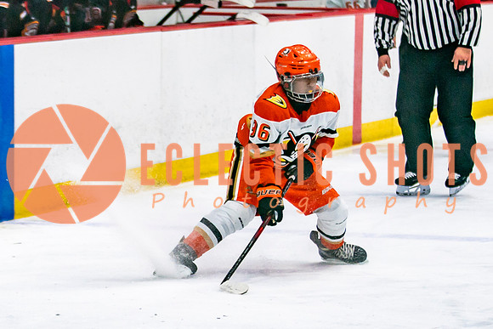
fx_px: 3694
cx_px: 135
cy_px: 224
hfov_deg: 7.6
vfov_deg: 5.1
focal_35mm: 270
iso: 640
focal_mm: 90
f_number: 2.8
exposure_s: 1/640
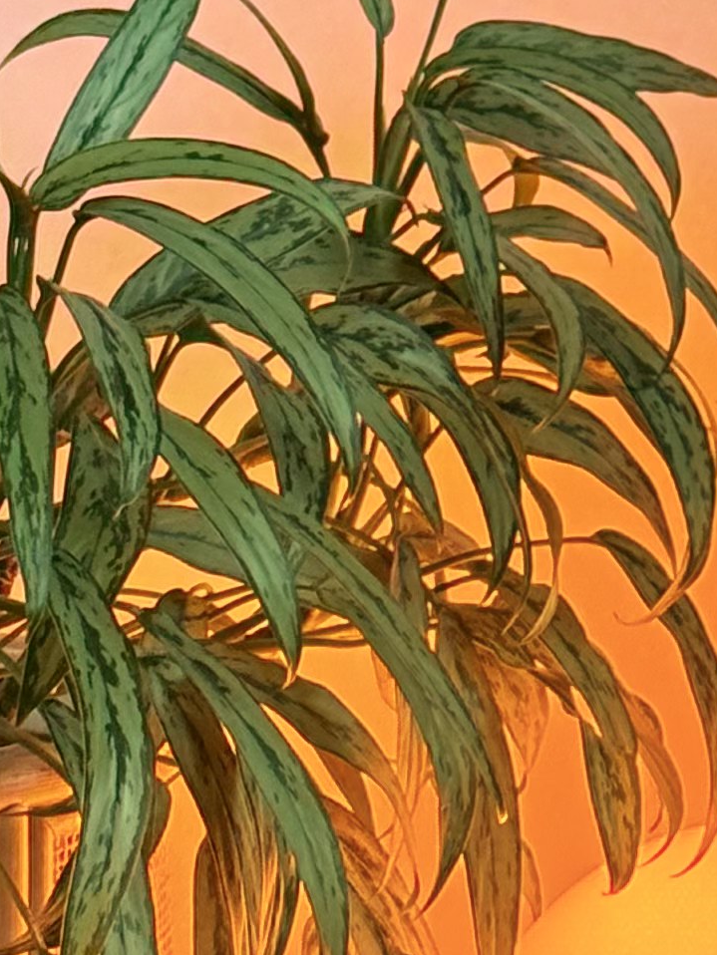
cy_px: -415
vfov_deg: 9.6
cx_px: 659
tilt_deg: -1.6
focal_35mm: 202
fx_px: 5576
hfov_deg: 7.3
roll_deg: -0.5
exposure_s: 1/120
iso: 125
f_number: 1.78
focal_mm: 6.76
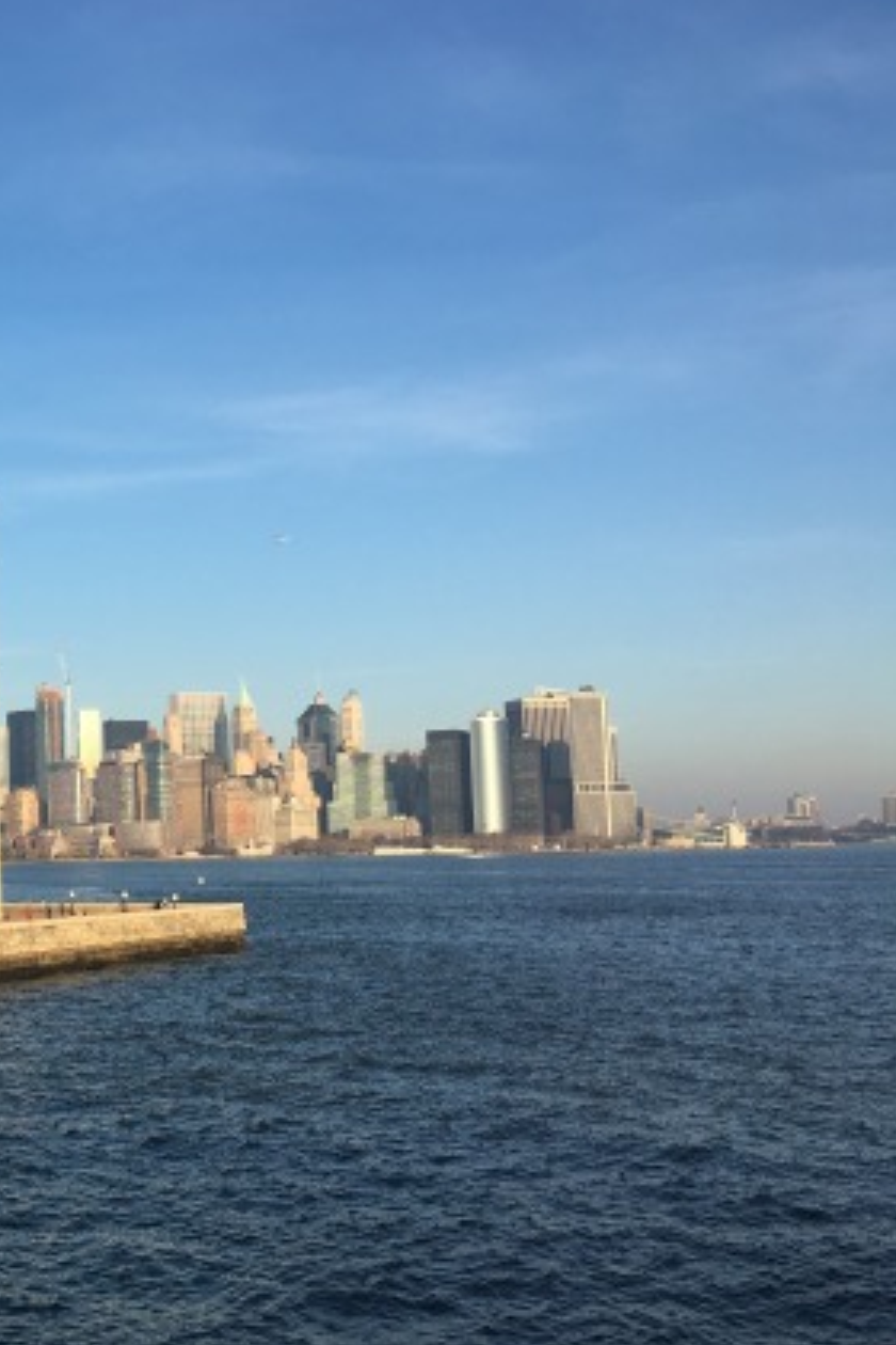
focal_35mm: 46
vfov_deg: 42.7
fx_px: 1717
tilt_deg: +4.5
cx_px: -125
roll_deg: +2.1
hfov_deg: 26.6
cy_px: 733
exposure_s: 1/1350
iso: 25
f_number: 2.2
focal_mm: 4.15
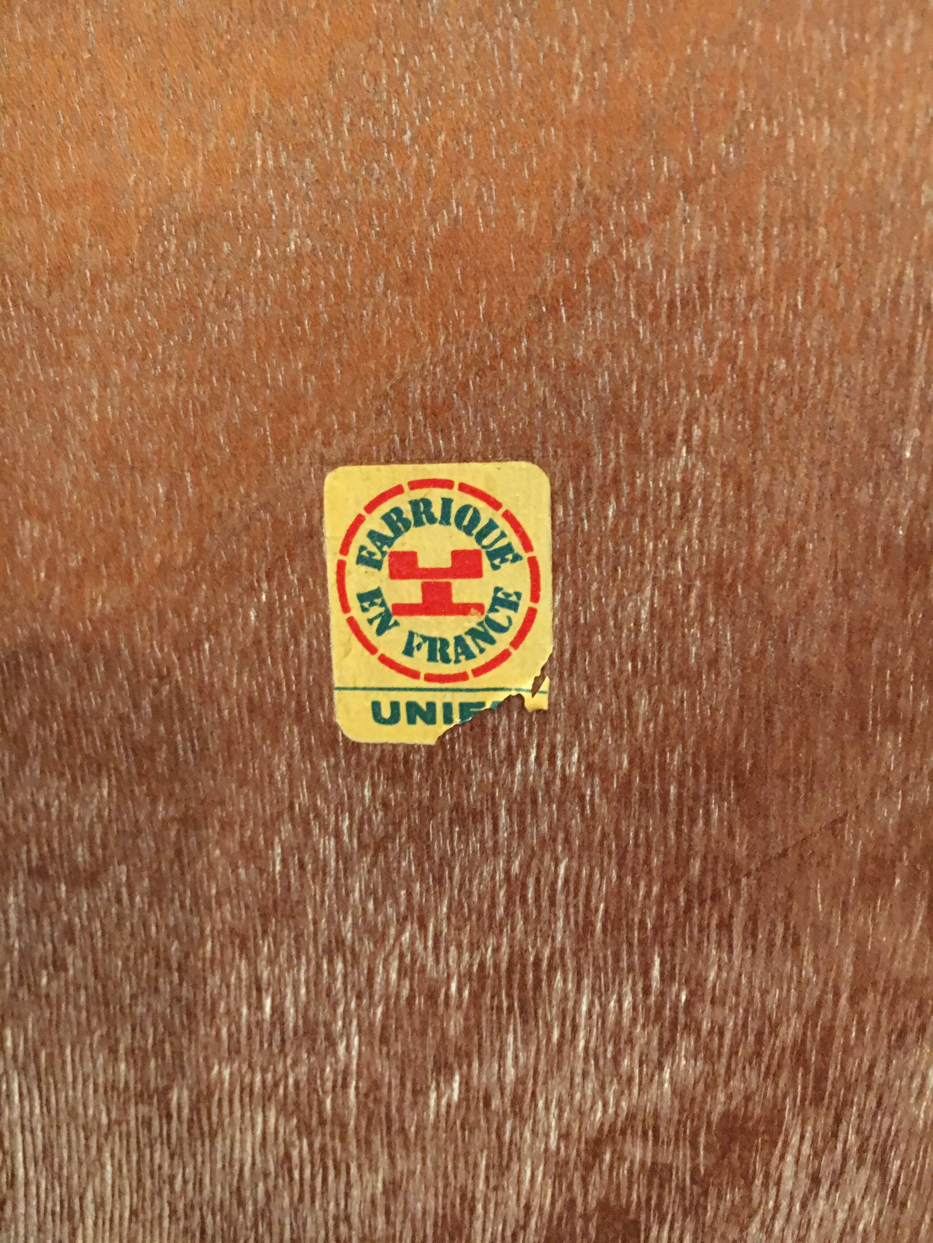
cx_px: 466
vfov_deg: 61.7
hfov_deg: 48.2
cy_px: 622
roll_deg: +1.6
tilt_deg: -11.7
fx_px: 1042
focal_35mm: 29
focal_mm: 4.15
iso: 400
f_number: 2.2
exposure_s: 1/17
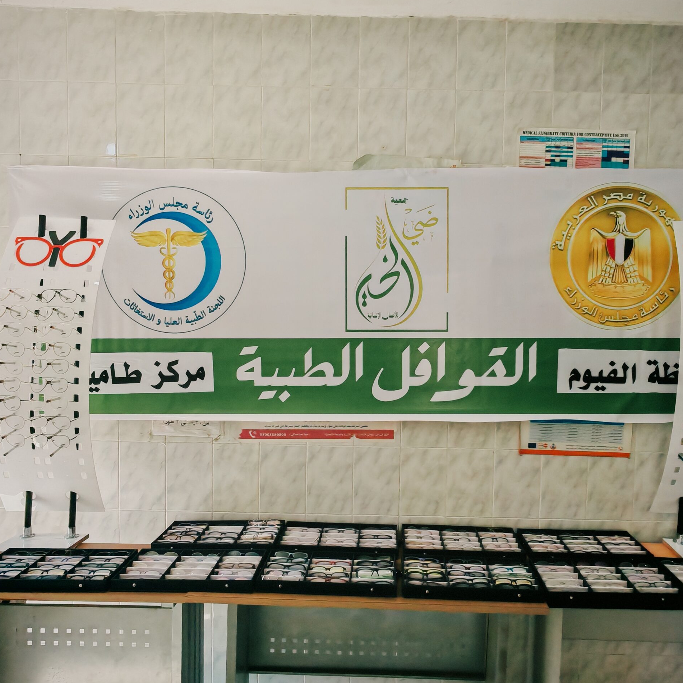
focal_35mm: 25
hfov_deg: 62.7
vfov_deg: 62.9
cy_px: 340
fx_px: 558
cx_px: 387
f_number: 2.2
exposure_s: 1/170
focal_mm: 1.96
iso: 50
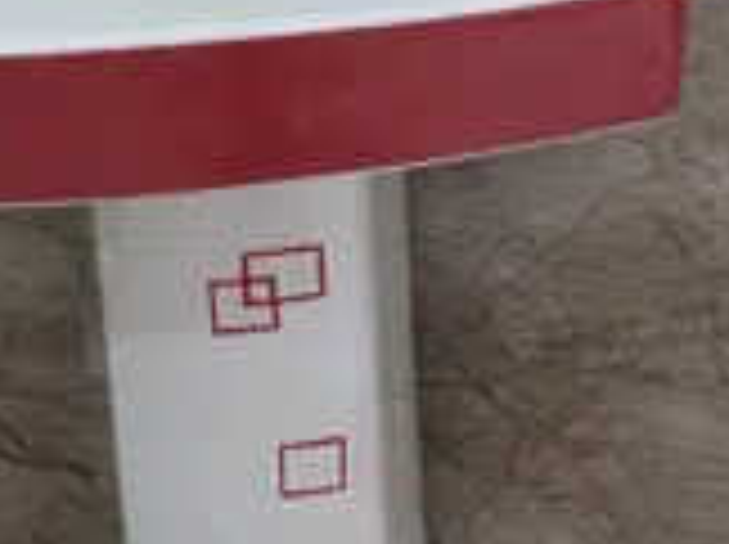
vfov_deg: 15.1
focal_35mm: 91
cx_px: 1004
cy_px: -243
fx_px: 1914
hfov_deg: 19.5
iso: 160
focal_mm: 6.3
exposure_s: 1/100
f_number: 1.7
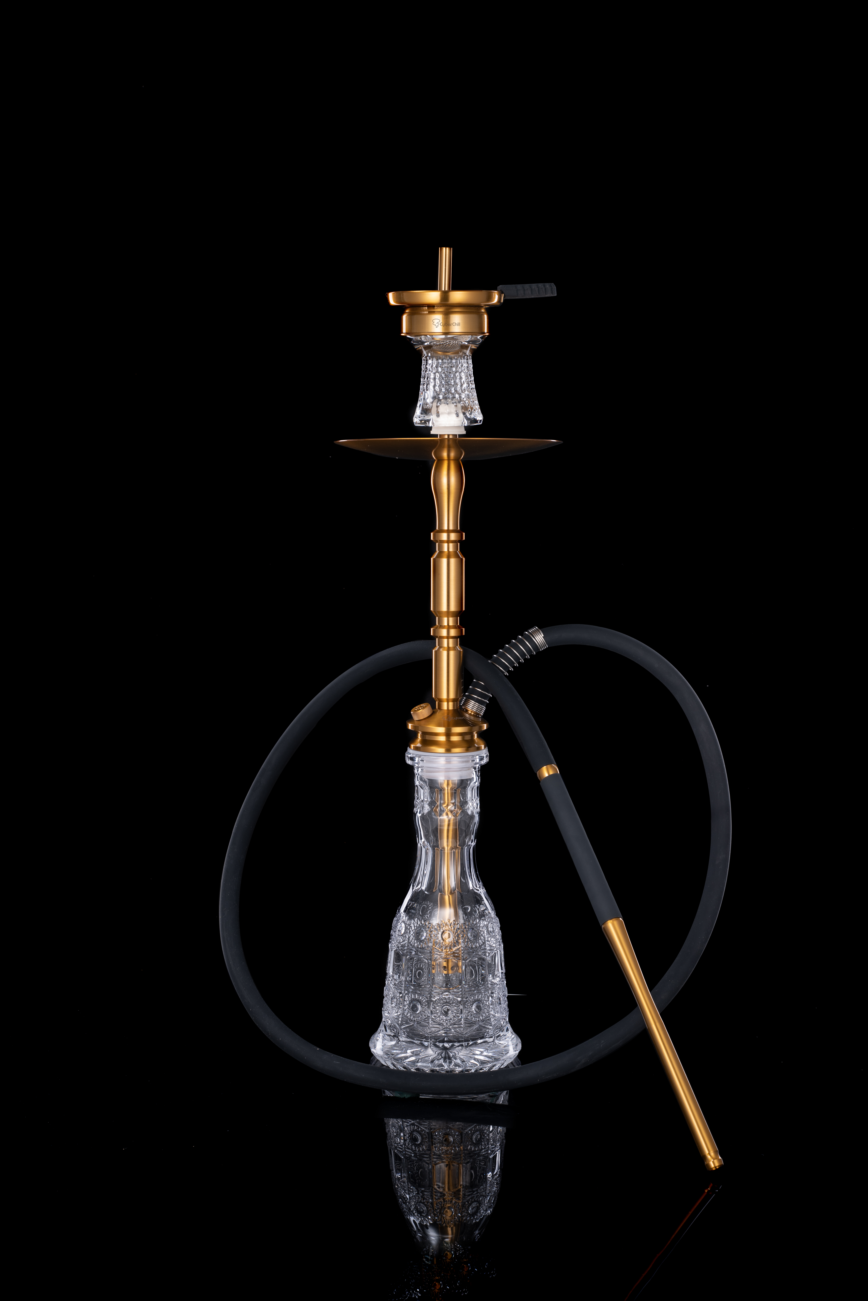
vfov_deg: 41.1
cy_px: 650
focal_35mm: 48
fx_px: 1736
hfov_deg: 28.1
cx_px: 434
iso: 64
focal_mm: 48
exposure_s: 1/125
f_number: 9
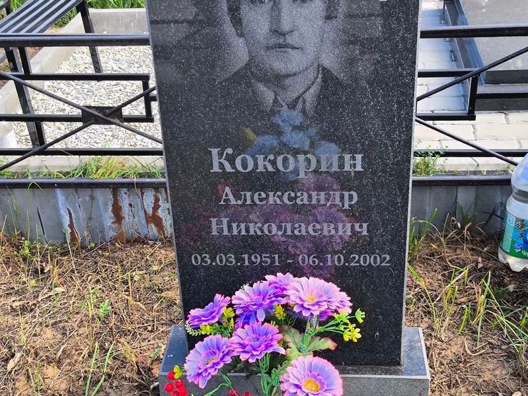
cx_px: 264
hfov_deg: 38.2
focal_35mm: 50
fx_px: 763
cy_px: 198
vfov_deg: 29.1
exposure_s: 1/499
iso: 50
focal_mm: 4.71
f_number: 1.7
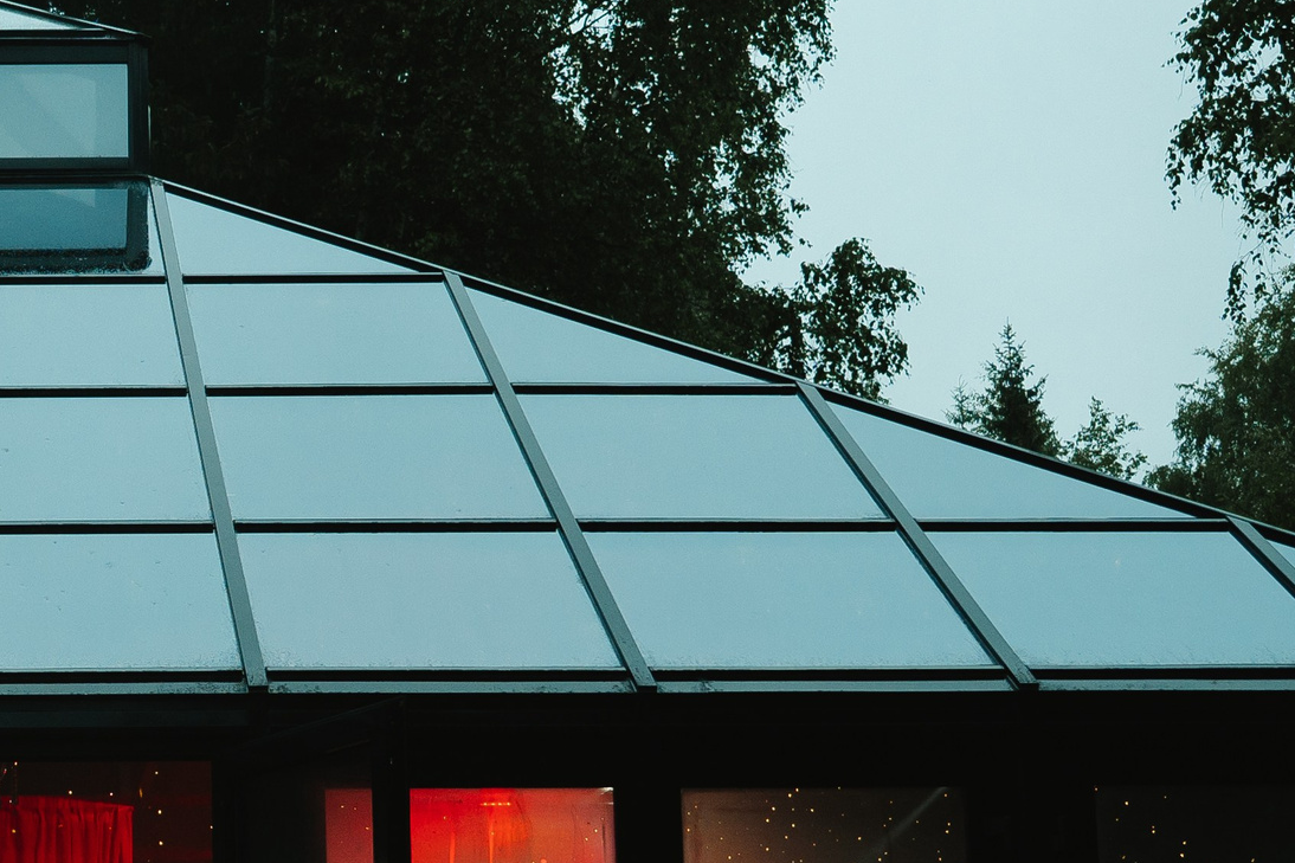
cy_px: 607
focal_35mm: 85
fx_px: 3057
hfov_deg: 22.6
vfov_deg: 16.0
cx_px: -107
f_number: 2.8
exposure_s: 1/320
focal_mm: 24
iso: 320
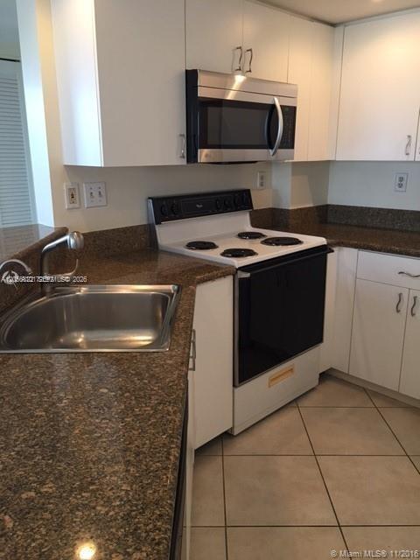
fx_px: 469
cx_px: 210
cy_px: 280
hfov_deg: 48.2
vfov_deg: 61.7
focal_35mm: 29
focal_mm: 4.15
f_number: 2.2
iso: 32
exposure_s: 1/15
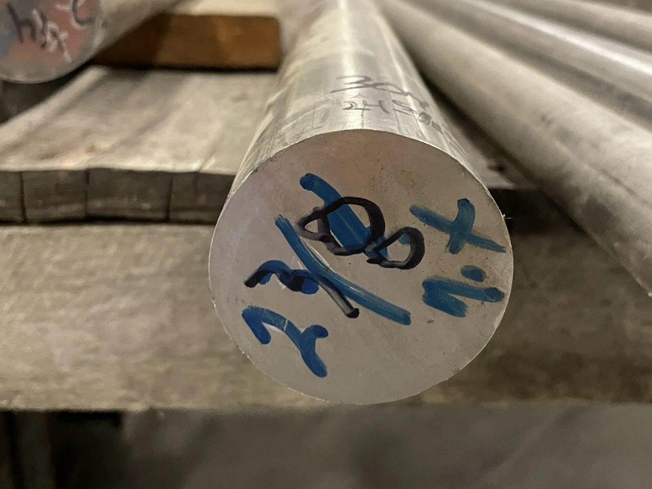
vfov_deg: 40.0
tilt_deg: -16.0
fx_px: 659
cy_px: 149
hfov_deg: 52.6
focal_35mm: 35
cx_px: 327
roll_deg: +0.5
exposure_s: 1/40
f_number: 1.6
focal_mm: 4.2
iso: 500
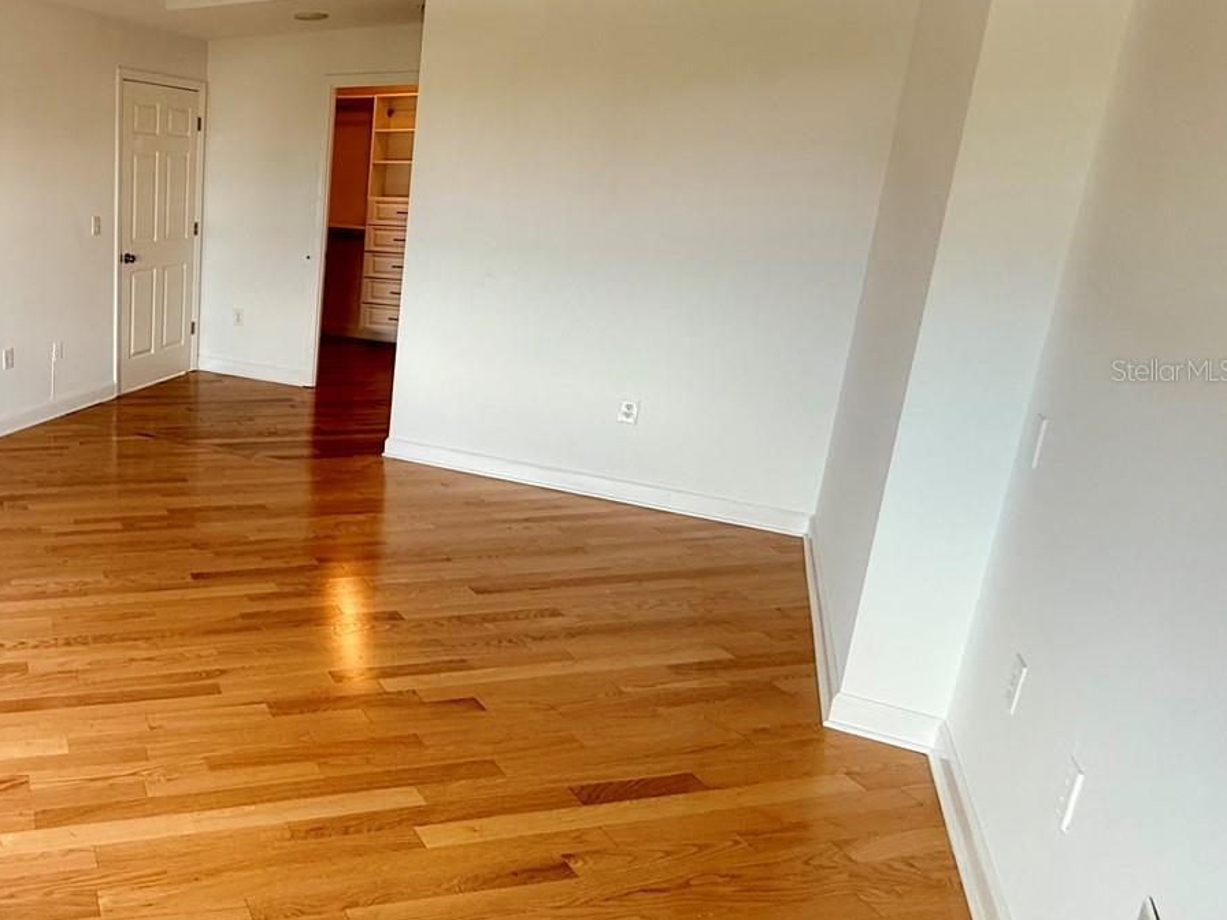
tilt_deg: -13.0
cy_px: 370
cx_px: 145
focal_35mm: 25
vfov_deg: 54.5
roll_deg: -1.2
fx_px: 886
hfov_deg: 60.0
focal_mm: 2.22
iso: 100
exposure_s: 1/120
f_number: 2.2
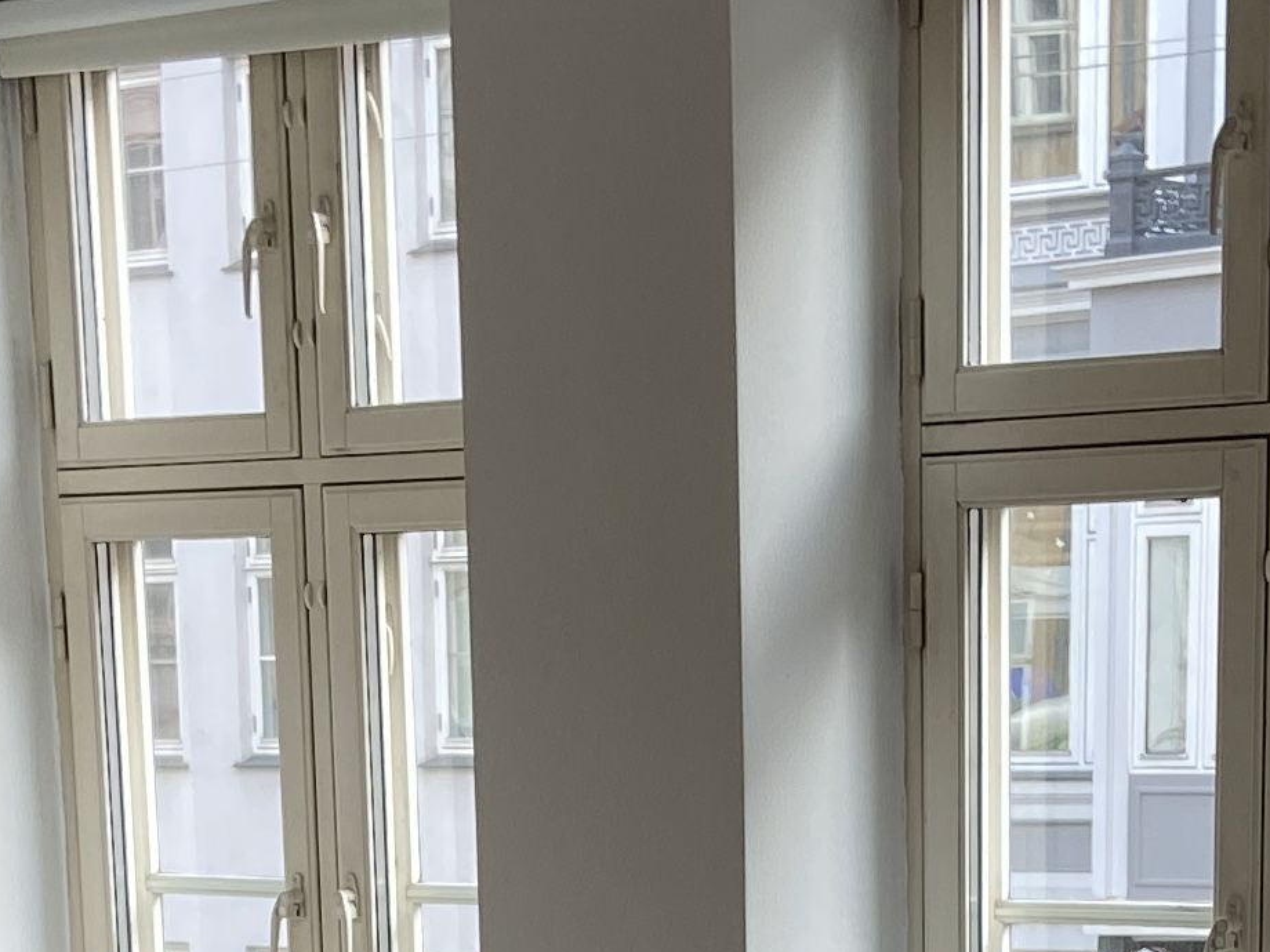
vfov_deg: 12.1
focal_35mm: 114
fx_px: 4182
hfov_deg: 17.3
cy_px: 1621
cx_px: 650
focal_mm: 4.25
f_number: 1.8
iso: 40
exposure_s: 1/122
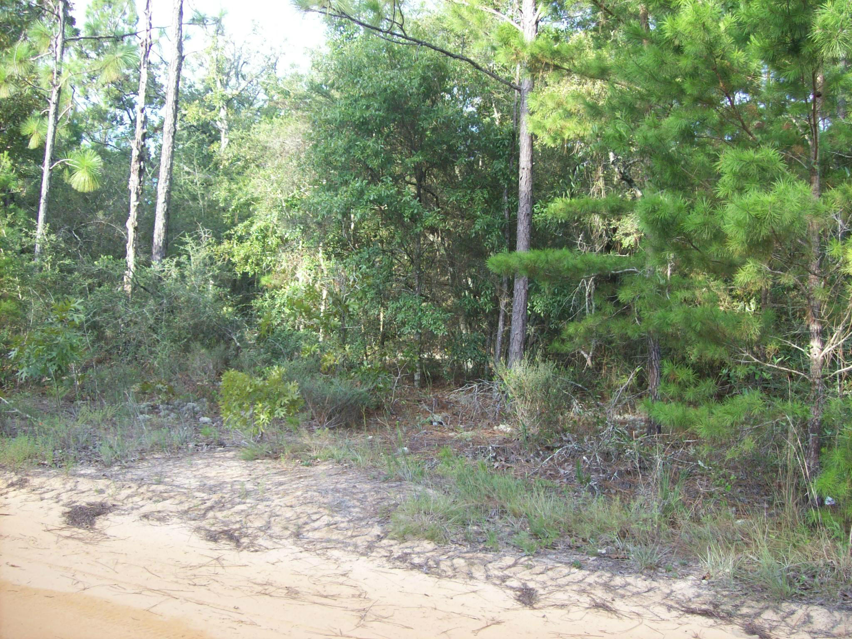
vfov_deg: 39.7
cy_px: 320
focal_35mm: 36
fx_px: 886
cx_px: 426
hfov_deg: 51.4
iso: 80
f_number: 2.7
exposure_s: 1/109
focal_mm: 6
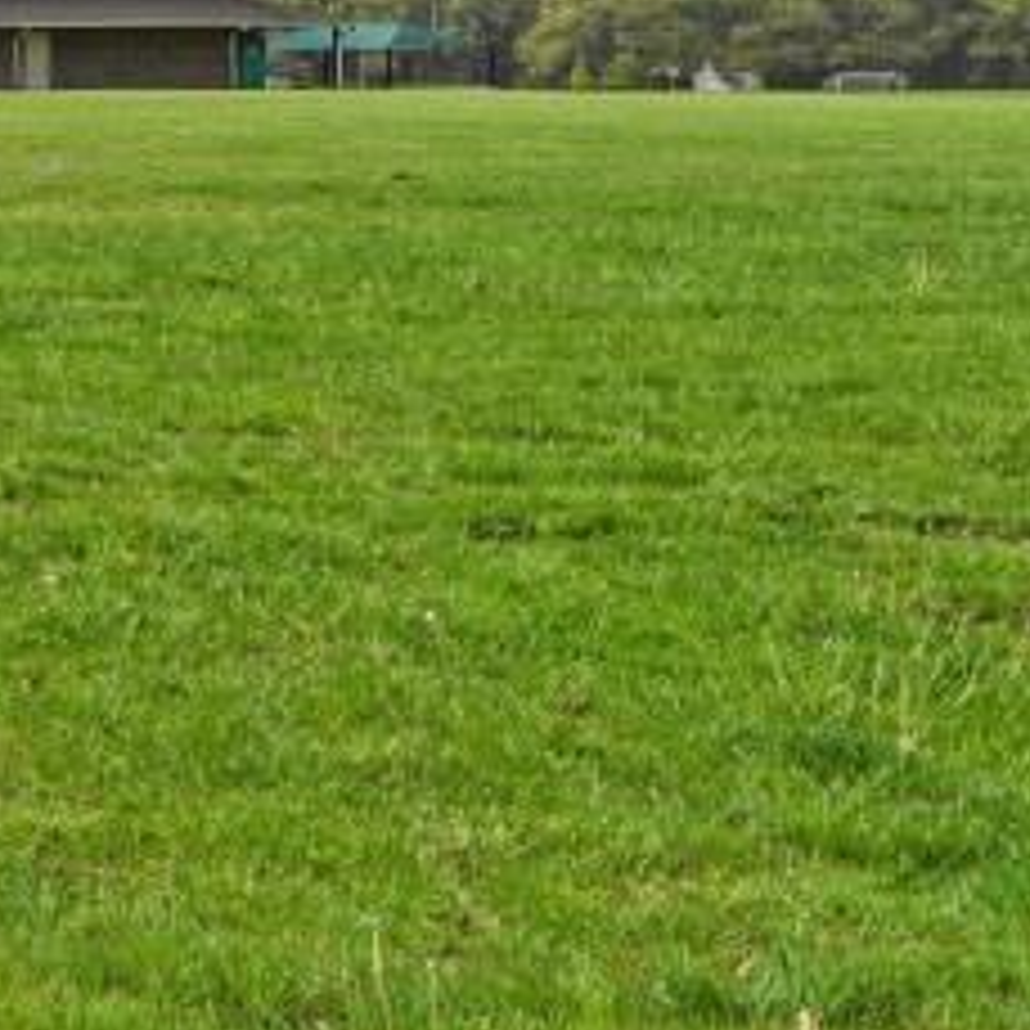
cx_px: -1273
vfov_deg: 21.6
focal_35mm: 78
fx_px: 2626
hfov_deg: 15.4
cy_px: 85
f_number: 8
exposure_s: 1/500
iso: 100
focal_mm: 14
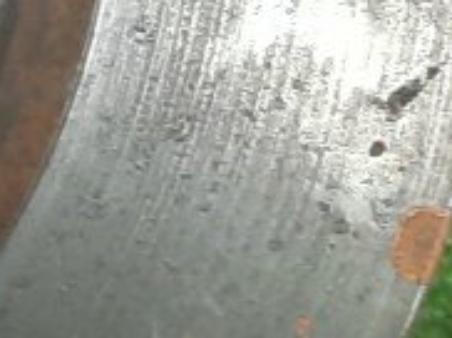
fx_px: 2582
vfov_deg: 7.4
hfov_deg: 8.3
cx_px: -936
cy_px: -149
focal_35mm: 198
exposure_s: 1/50
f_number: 2
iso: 363
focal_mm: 4.6
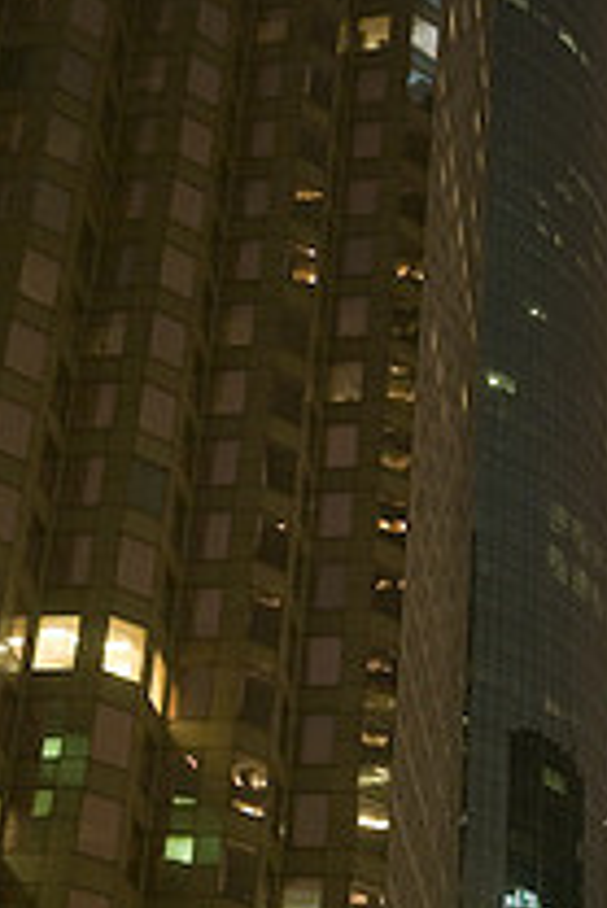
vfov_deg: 29.8
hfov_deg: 20.9
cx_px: 225
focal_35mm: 65
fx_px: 1641
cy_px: 790
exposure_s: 8
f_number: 7.1
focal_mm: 20
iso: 200
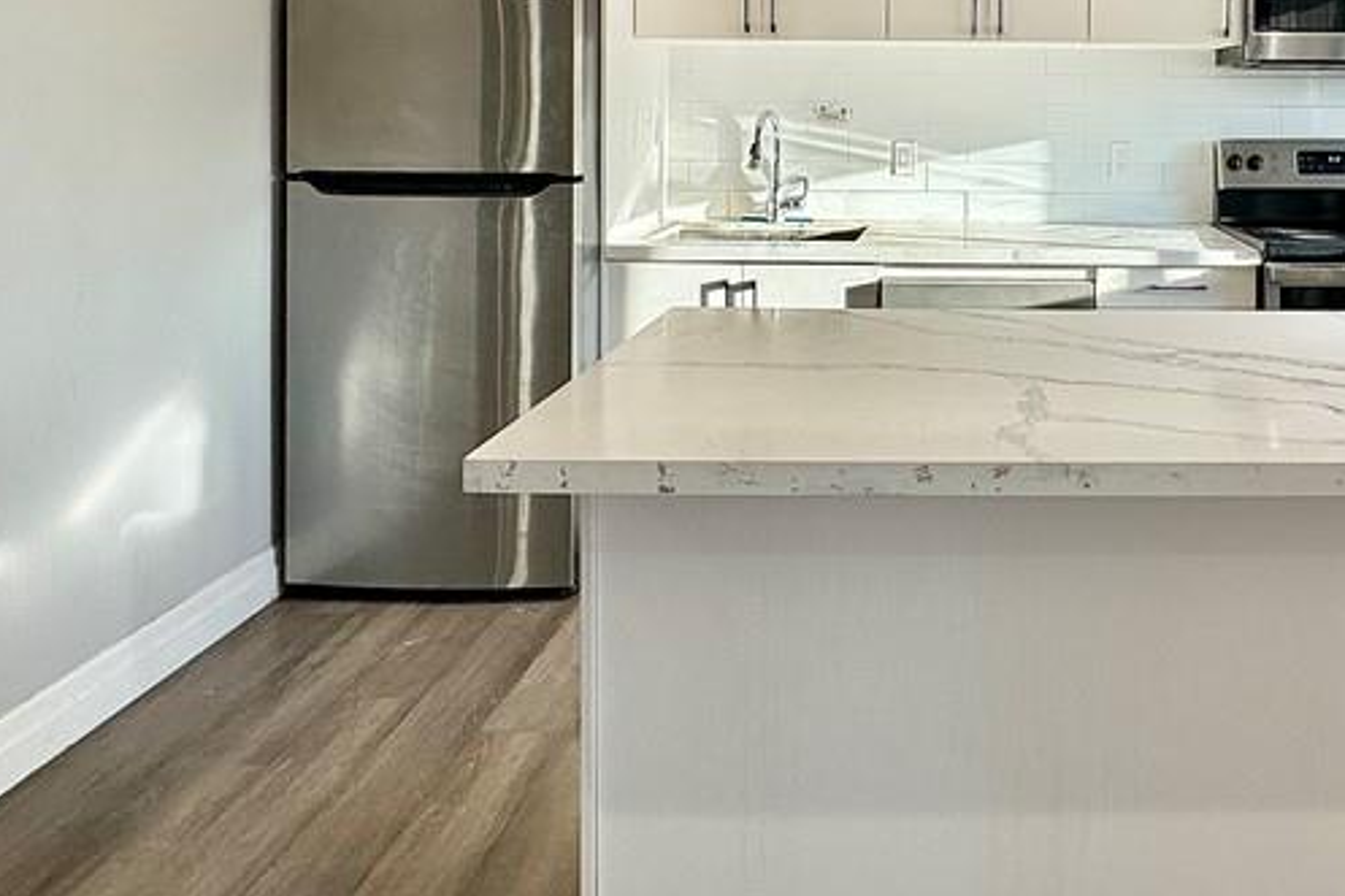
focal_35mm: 30
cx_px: 982
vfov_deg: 40.8
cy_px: 119
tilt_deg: -0.8
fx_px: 1120
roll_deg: -1.1
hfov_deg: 59.2
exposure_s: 1/120
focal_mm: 2.22
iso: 40
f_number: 2.2
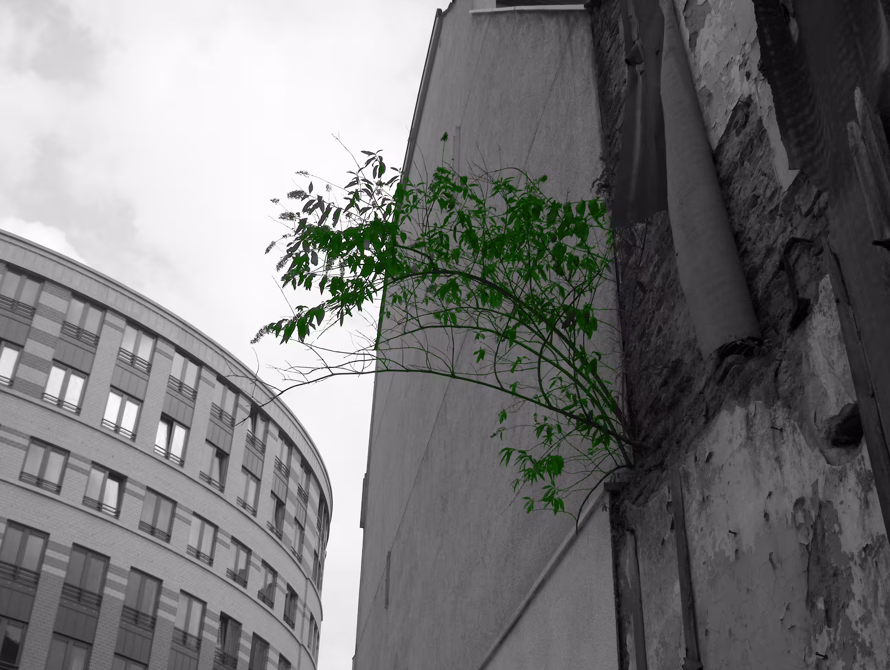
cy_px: 335
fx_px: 1004
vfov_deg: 36.9
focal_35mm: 39
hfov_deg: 47.8
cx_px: 445
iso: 100
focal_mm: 8
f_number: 4.8
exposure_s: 1/870
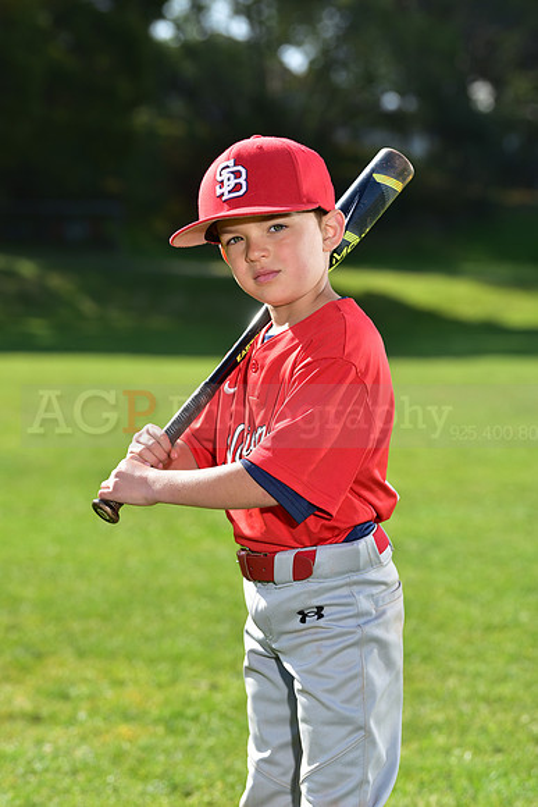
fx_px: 2599
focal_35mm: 116
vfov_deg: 17.6
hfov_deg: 11.8
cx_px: 269
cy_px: 404
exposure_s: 1/250
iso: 80
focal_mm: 116
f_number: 5
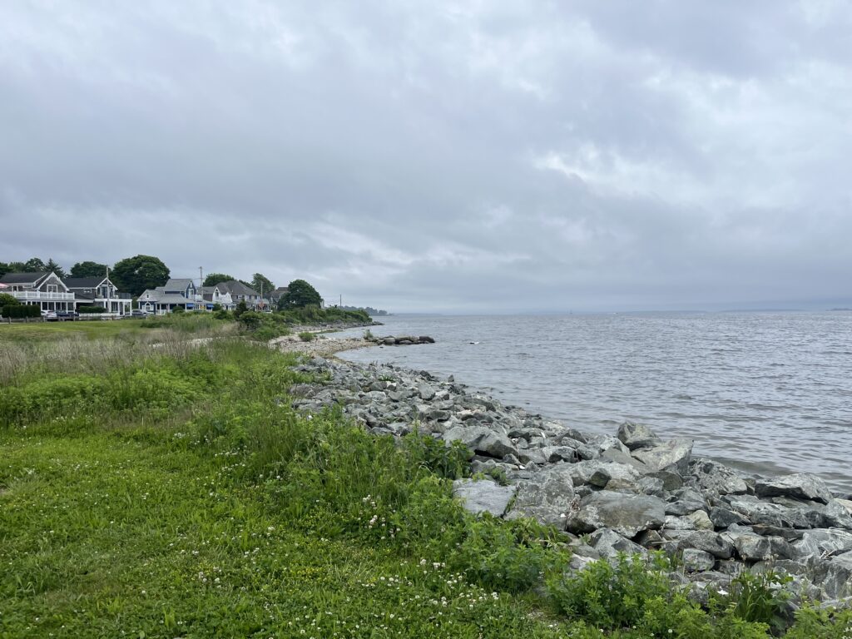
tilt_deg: -1.0
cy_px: 320
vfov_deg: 53.1
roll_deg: +0.8
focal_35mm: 26
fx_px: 640
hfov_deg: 67.3
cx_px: 426
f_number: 1.6
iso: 50
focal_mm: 5.1
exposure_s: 1/7874
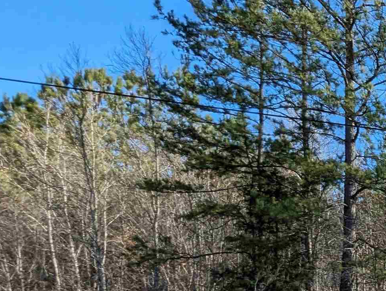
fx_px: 458
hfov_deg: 28.4
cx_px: 585
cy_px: 312
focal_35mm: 41
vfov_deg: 31.6
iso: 39
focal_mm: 1.95
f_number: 2.2
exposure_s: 1/492
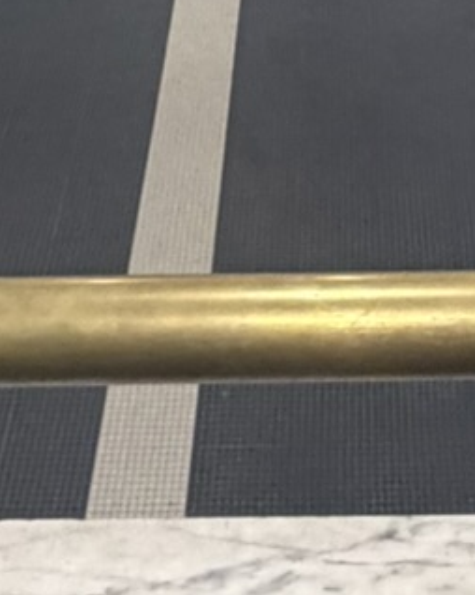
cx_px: 376
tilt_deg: -21.4
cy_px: -370
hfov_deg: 17.3
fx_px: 1548
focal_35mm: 88
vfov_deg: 18.5
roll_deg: -0.5
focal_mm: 2.22
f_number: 2.2
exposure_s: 1/60
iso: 320
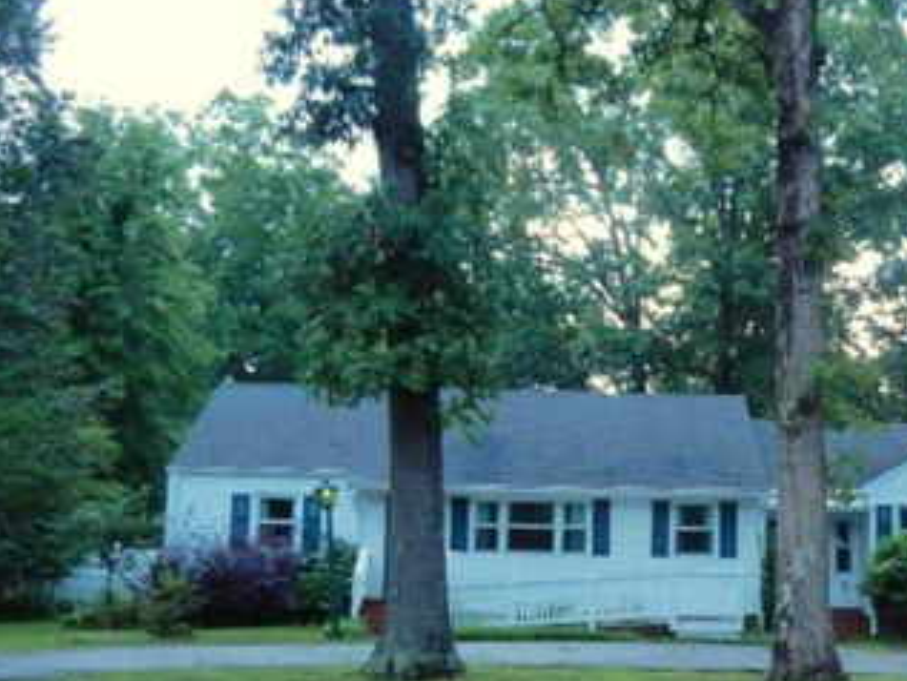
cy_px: 431
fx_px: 1363
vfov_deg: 27.9
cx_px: 701
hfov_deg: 35.8
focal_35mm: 52
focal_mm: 5.9
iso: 160
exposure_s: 1/125
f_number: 3.8
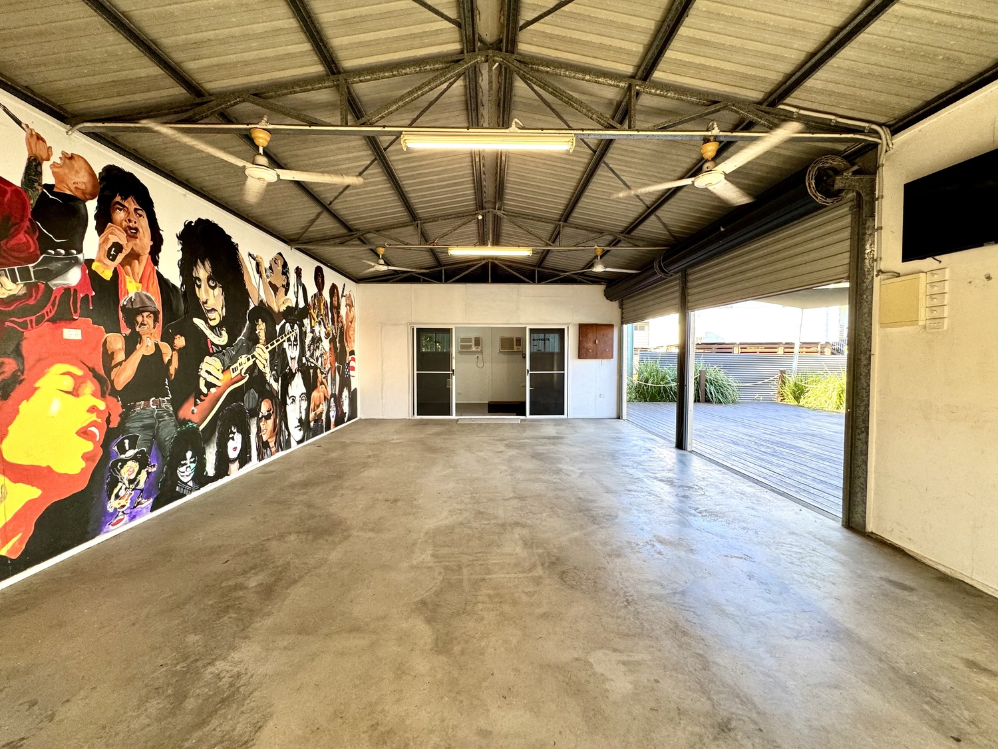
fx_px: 404
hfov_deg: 102.1
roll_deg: +0.4
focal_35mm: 14
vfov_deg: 85.7
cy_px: 374
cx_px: 499
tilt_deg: -2.4
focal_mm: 2.22
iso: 100
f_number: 2.2
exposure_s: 1/100
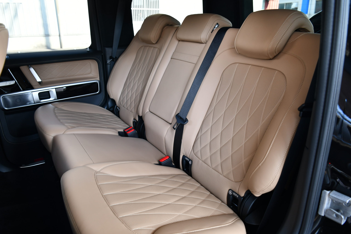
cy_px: 117
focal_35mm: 27
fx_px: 263
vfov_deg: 47.9
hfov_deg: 67.4
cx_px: 176
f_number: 3.5
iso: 250
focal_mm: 18
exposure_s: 1/30
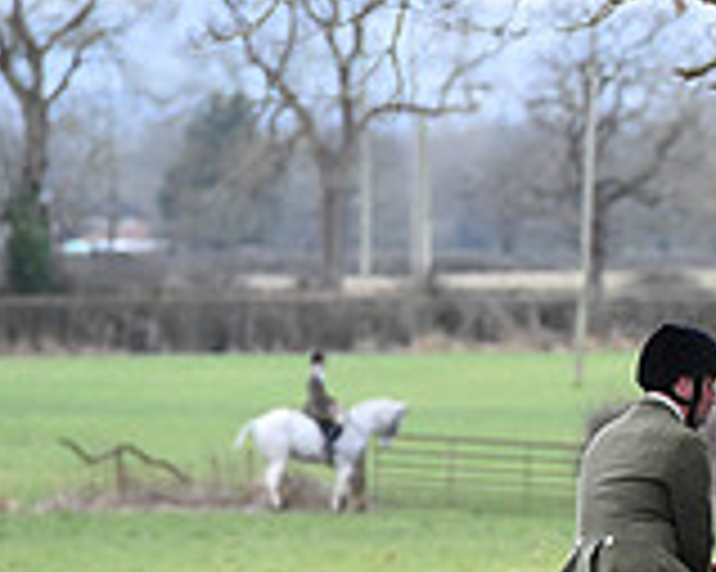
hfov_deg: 2.8
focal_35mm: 686
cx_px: 1198
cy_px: 531
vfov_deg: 2.3
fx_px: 14528
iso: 3200
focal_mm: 200
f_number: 5.6
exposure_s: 1/1250
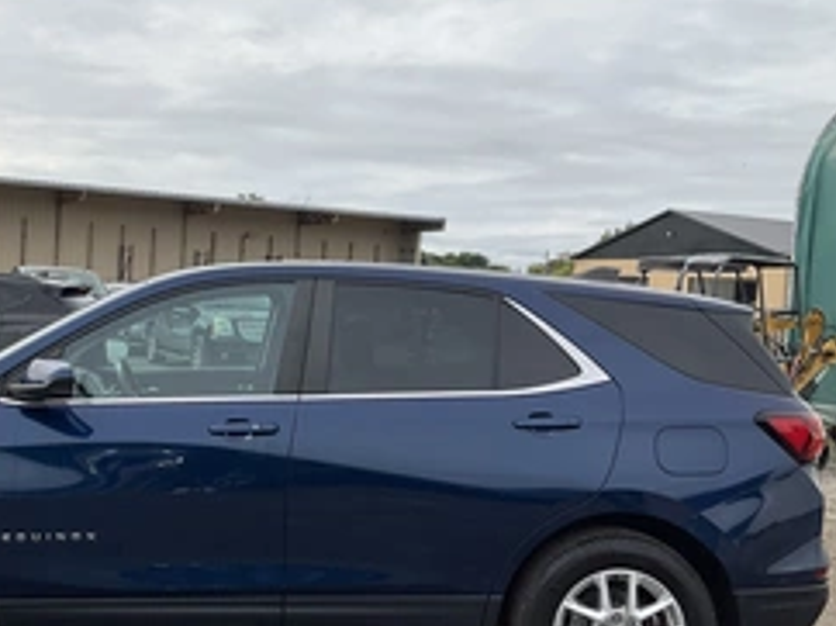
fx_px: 1158
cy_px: 329
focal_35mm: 48
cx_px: 256
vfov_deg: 30.2
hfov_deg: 39.1
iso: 25
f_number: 1.8
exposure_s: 1/2667
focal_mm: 3
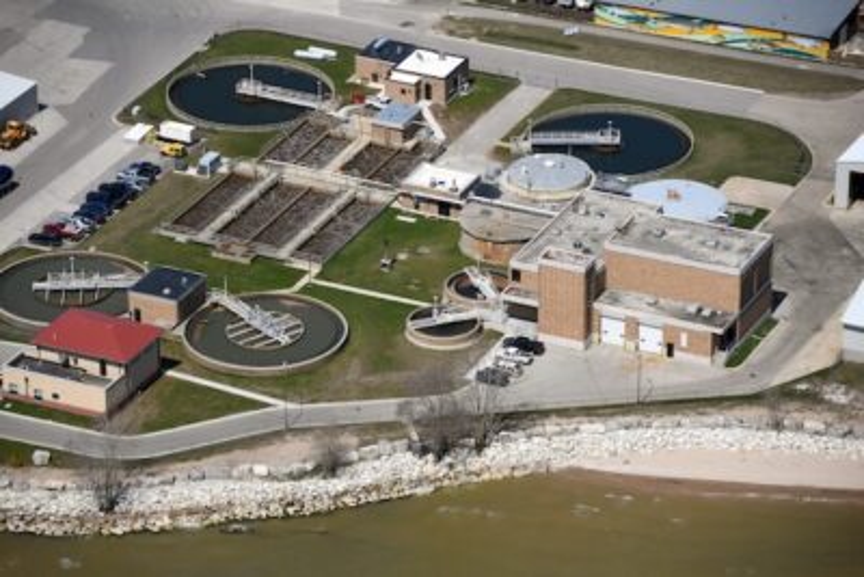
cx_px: 432
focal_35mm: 188
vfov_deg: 7.3
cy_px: 288
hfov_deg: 11.0
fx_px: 4501
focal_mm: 125
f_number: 6
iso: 800
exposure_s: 1/5000
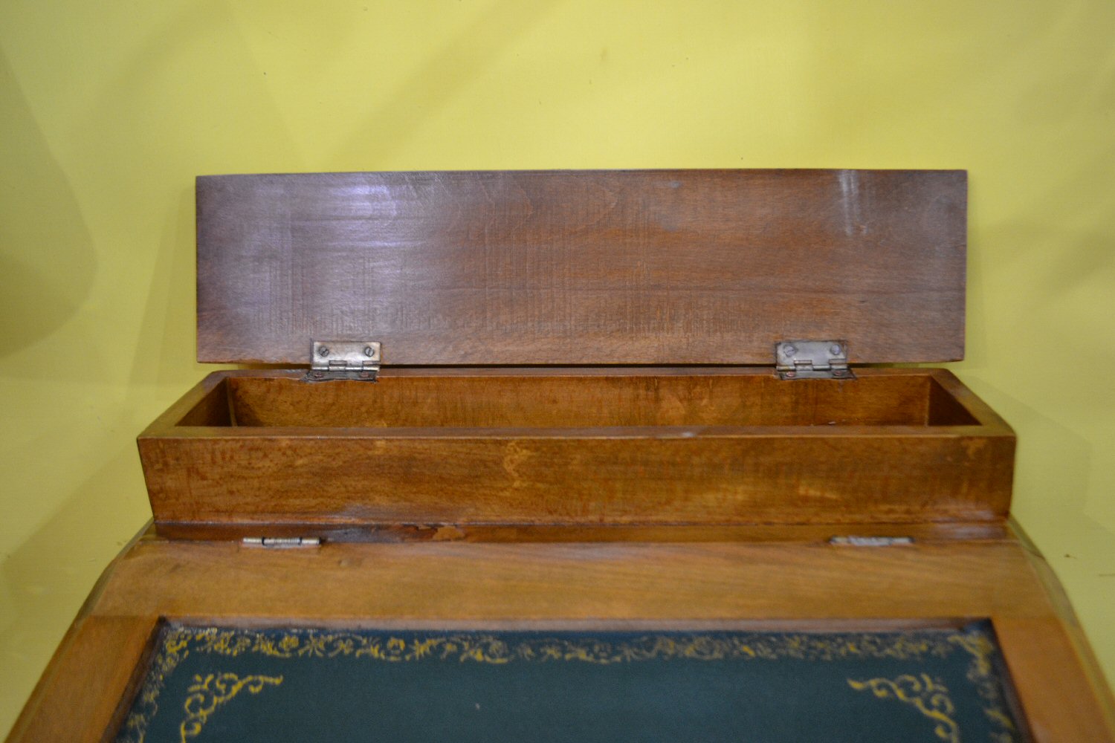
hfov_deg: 57.2
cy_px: 372
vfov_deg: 40.0
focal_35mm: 33
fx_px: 1022
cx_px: 558
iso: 1100
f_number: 4
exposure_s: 1/60
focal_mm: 22
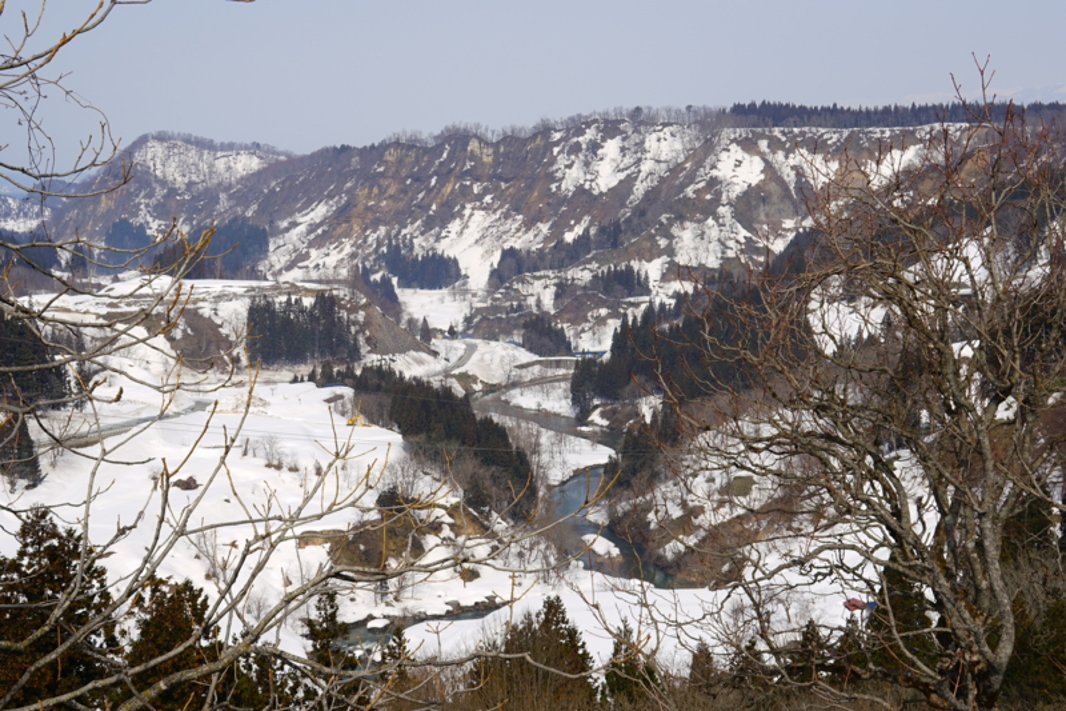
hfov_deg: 33.4
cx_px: 533
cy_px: 356
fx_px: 1776
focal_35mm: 60
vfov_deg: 22.6
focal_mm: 40
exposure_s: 1/125
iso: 50
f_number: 11
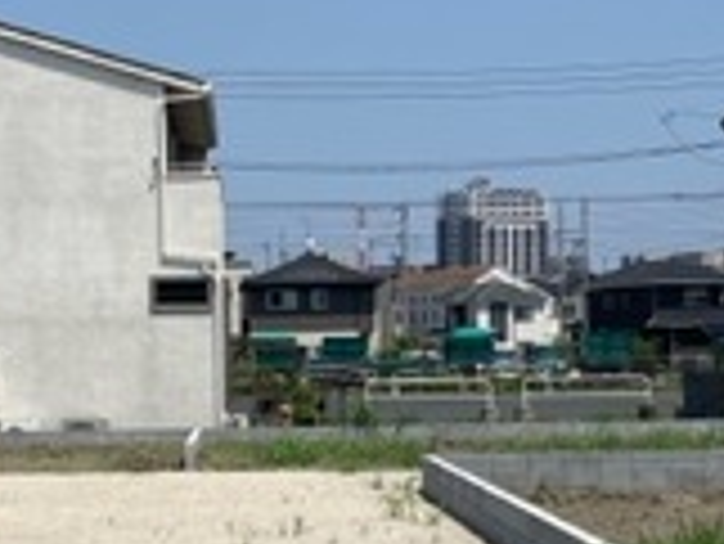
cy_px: 526
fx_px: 2323
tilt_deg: -3.3
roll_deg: -0.2
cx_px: 166
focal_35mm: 111
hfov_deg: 17.6
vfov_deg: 13.2
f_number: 1.8
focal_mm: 3.99
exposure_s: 1/3472
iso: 32
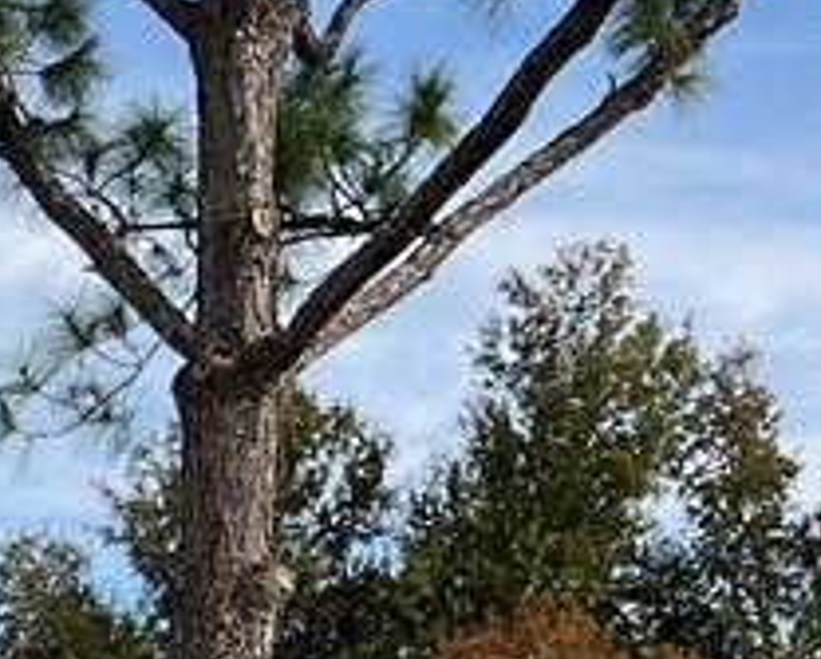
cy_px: 1462
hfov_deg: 11.4
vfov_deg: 10.0
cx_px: -1153
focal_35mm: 139
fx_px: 3382
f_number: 1.8
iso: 16
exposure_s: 1/1534
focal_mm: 3
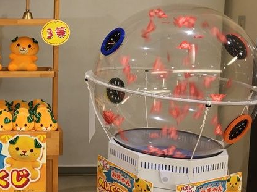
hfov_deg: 31.7
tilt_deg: -6.8
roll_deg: -0.5
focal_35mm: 57
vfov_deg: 25.6
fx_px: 423
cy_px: 69
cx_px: 13
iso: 64
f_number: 2.2
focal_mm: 4.15
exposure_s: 1/30
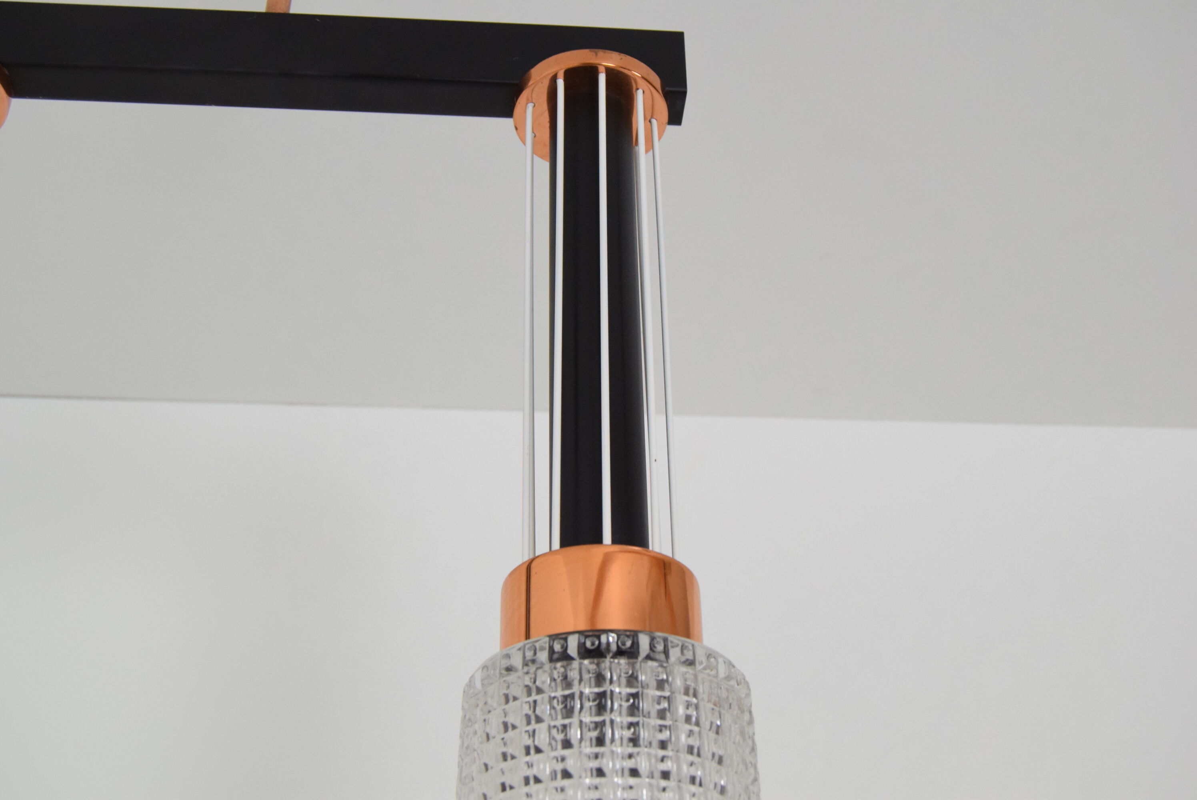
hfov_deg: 41.1
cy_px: 400
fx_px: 1597
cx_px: 598
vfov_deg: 28.1
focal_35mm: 48
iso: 1600
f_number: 6.3
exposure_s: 1/160
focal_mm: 32
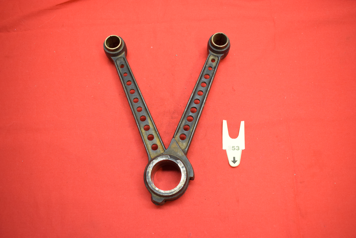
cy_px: 119
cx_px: 178
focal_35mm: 33
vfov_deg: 40.0
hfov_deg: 57.2
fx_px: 326
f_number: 5
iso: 2000
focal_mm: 22
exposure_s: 1/100
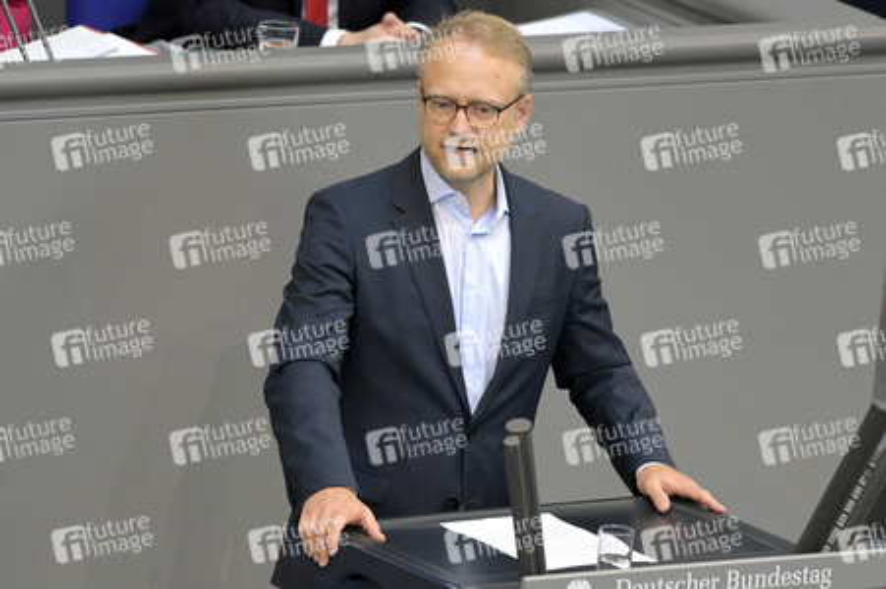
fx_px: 8853
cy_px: 294
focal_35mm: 360
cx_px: 443
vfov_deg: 3.8
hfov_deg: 5.7
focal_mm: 360
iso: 8000
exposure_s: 1/400
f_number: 5.6
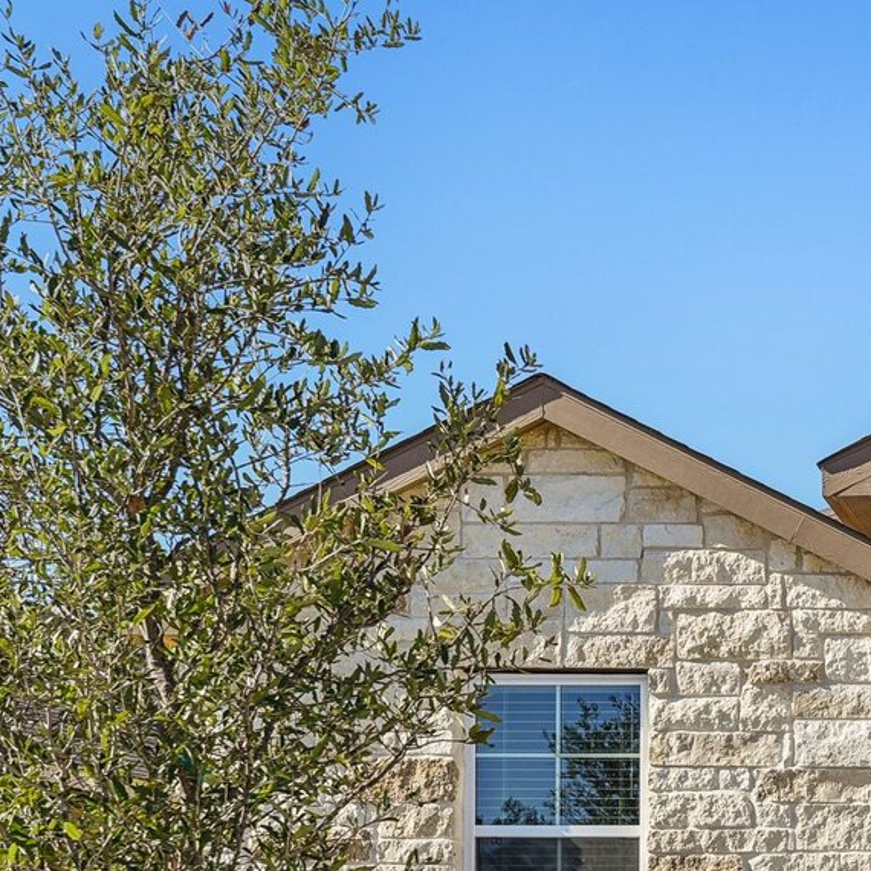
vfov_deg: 24.4
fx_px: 1993
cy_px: 630
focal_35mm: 70
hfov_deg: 21.9
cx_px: 1175
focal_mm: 29
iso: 400
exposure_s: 1/640
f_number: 8
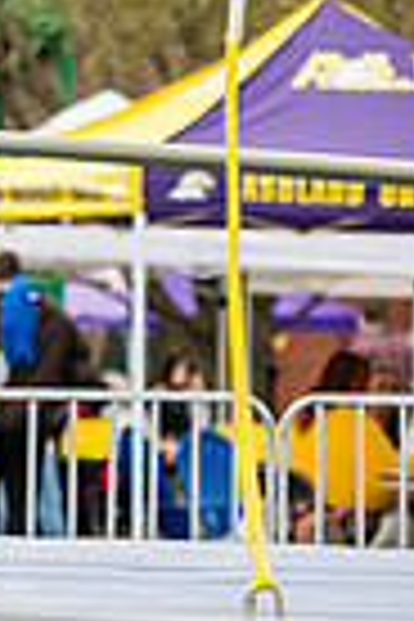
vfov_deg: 4.7
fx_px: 7607
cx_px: -40
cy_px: -153
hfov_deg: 3.1
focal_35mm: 441
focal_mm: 135
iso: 125
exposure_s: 1/800
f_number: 3.5
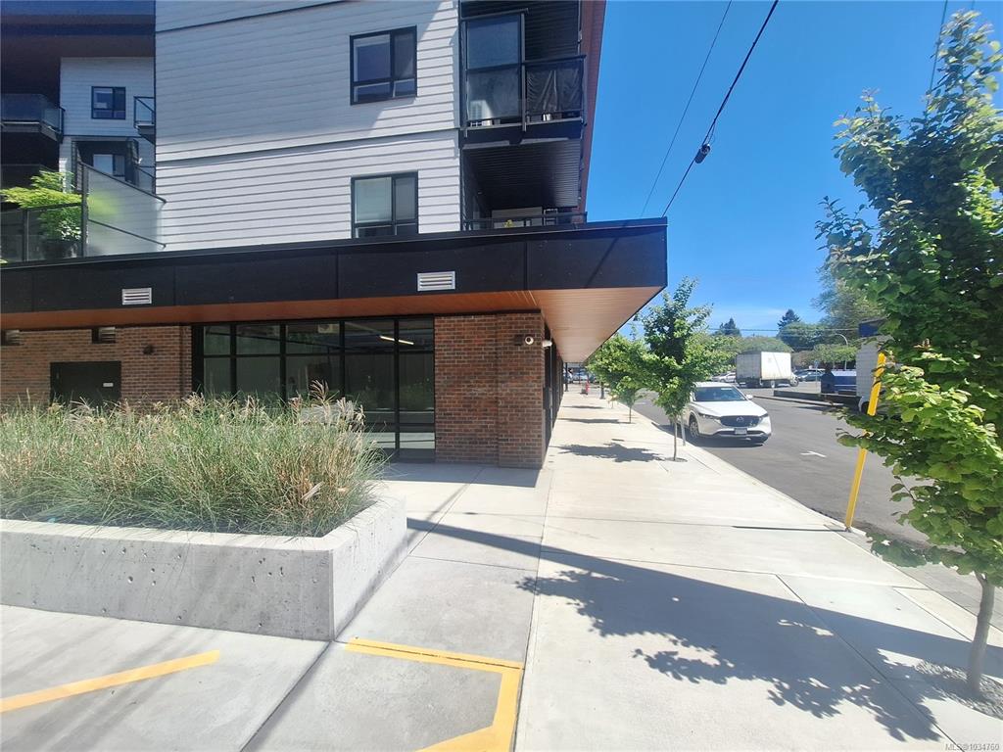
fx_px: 377
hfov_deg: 106.2
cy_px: 376
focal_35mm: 13
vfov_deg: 89.9
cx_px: 502
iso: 40
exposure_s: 1/1653
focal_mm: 1.74
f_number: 2.2
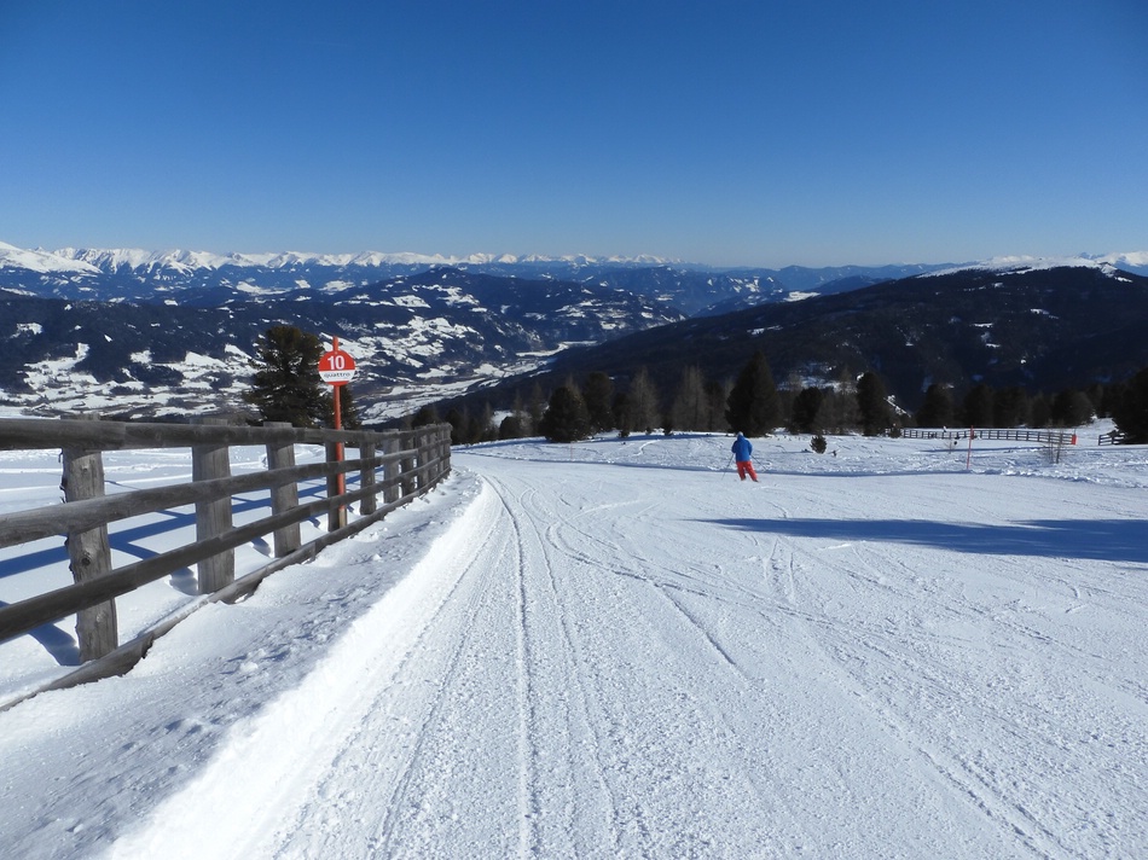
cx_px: 574
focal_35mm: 24
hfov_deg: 71.6
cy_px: 430
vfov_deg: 56.8
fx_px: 796
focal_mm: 4.3
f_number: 5
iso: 100
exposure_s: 1/1600
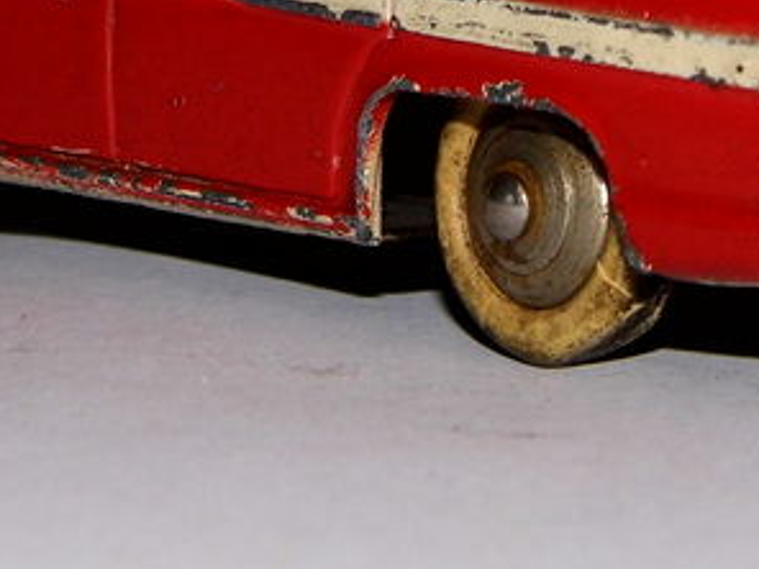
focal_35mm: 358
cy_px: -218
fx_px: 7850
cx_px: 562
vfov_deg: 4.1
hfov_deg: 5.5
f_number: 4.5
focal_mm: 19
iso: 100
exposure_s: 1/60
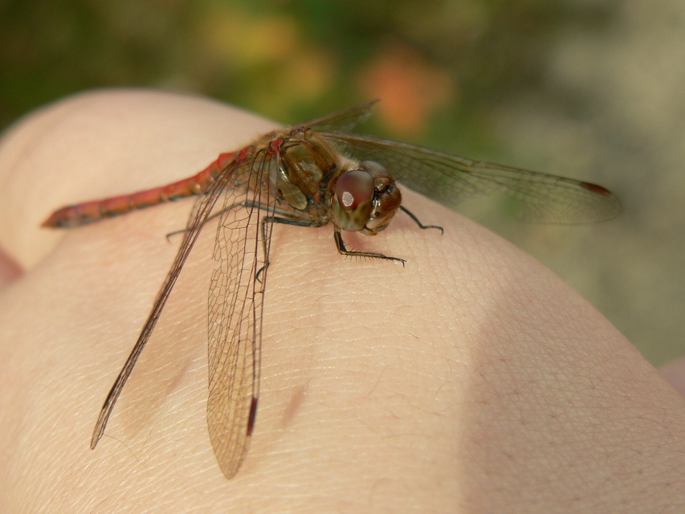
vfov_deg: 17.4
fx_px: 1682
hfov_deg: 23.0
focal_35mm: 85
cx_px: 342
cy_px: 257
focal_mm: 14.1
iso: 80
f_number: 4
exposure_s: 1/250
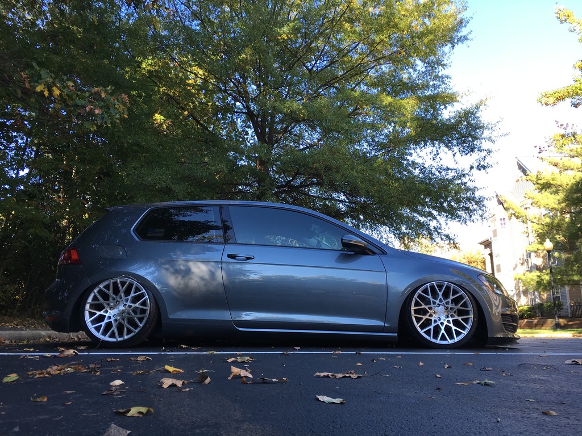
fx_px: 488
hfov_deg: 61.7
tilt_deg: +13.0
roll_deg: -0.4
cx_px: 291
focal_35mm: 29
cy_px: 218
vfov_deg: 48.2
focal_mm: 4.15
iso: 25
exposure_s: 1/159
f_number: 2.2
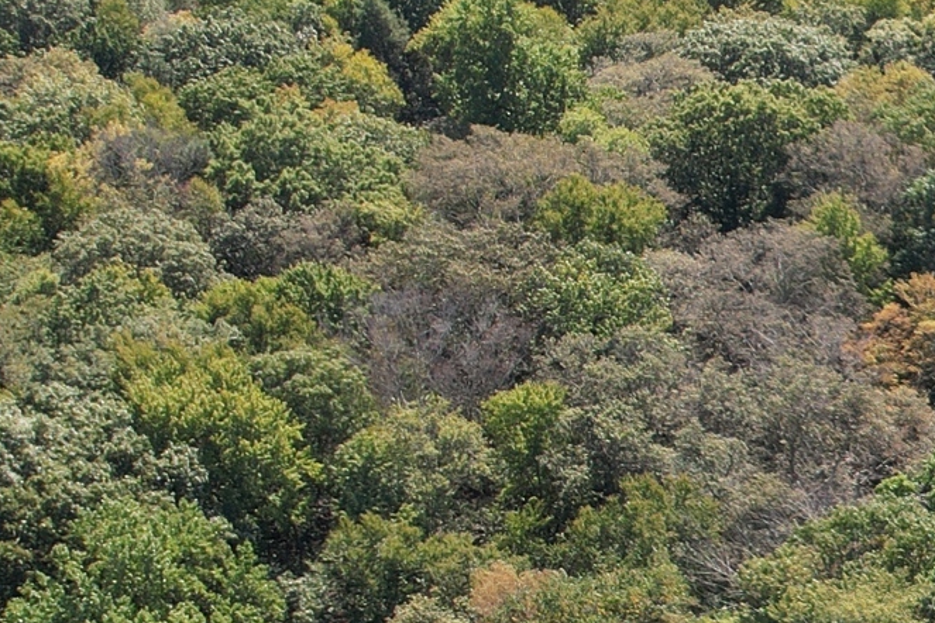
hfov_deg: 17.7
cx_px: 1460
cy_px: 623
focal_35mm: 102
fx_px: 2649
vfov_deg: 13.2
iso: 110
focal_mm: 8.38
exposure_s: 1/725
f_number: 2.8
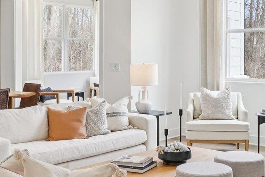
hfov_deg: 34.8
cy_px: 65
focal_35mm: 57
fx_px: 419
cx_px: 174
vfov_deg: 23.7
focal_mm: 16
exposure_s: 1/50
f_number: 8
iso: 400
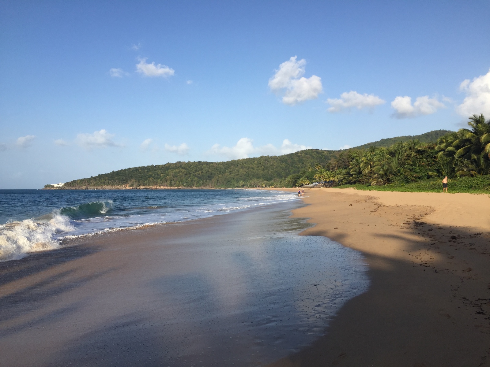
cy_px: 184
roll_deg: -0.9
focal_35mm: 29
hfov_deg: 61.7
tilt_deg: -0.7
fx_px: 411
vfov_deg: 48.2
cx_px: 245
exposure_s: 1/2083
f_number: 2.2
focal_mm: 4.15
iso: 32
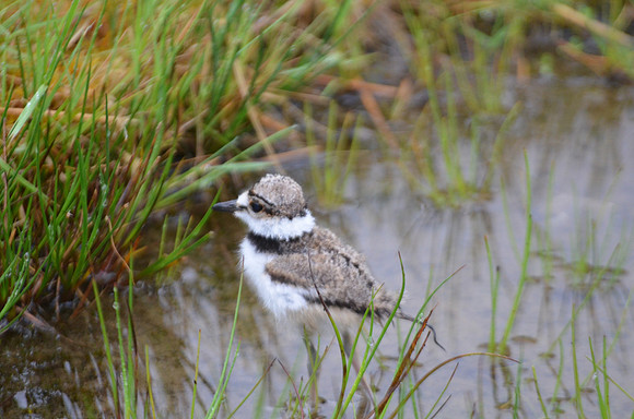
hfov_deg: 4.6
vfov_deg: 3.0
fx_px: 7908
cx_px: 317
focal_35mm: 450
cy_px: 210
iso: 1600
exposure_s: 1/400
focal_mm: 300
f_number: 5.6
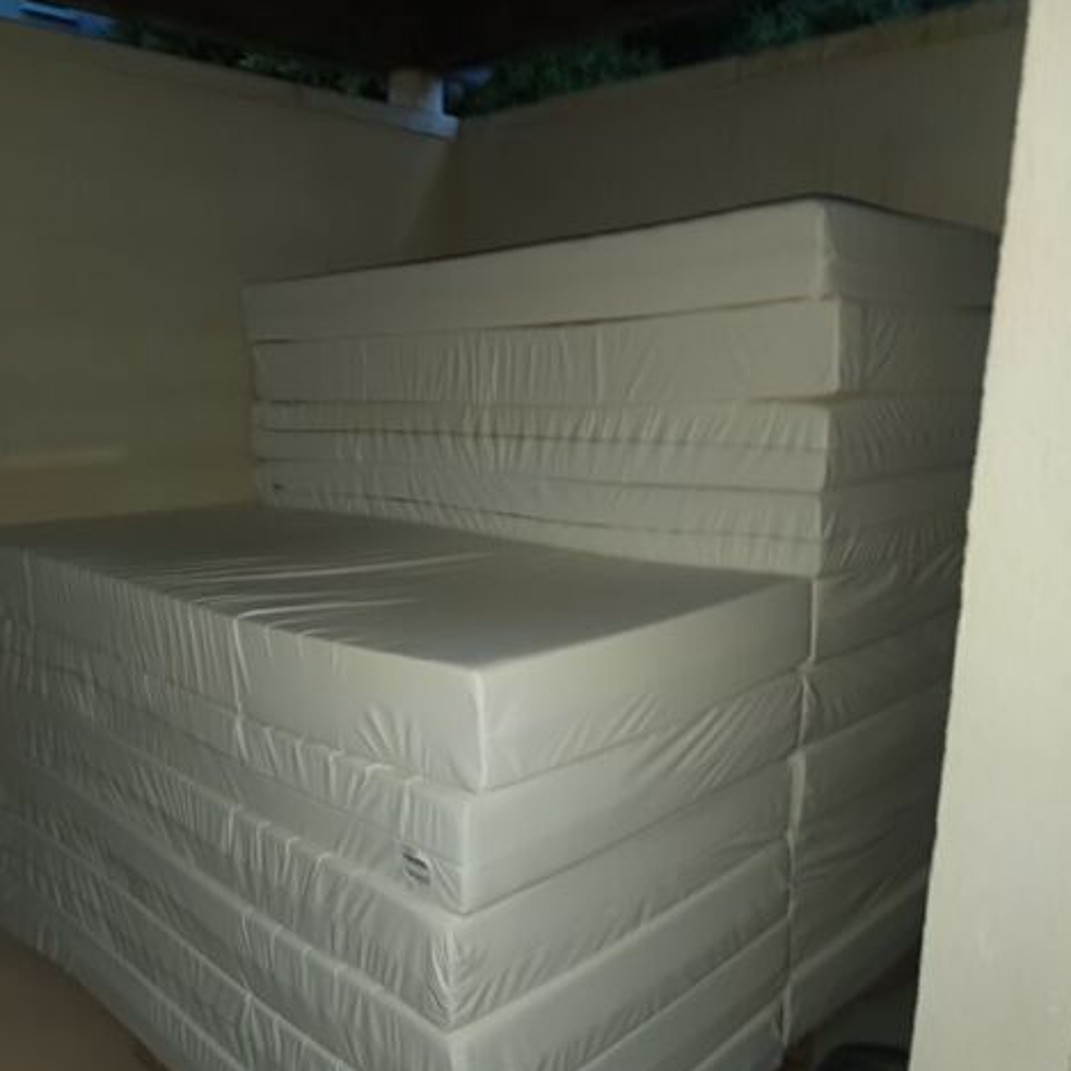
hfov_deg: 55.6
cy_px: 620
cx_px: 531
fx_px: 1015
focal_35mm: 29
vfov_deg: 55.4
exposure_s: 1/20
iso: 1612
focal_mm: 5.31
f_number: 1.7
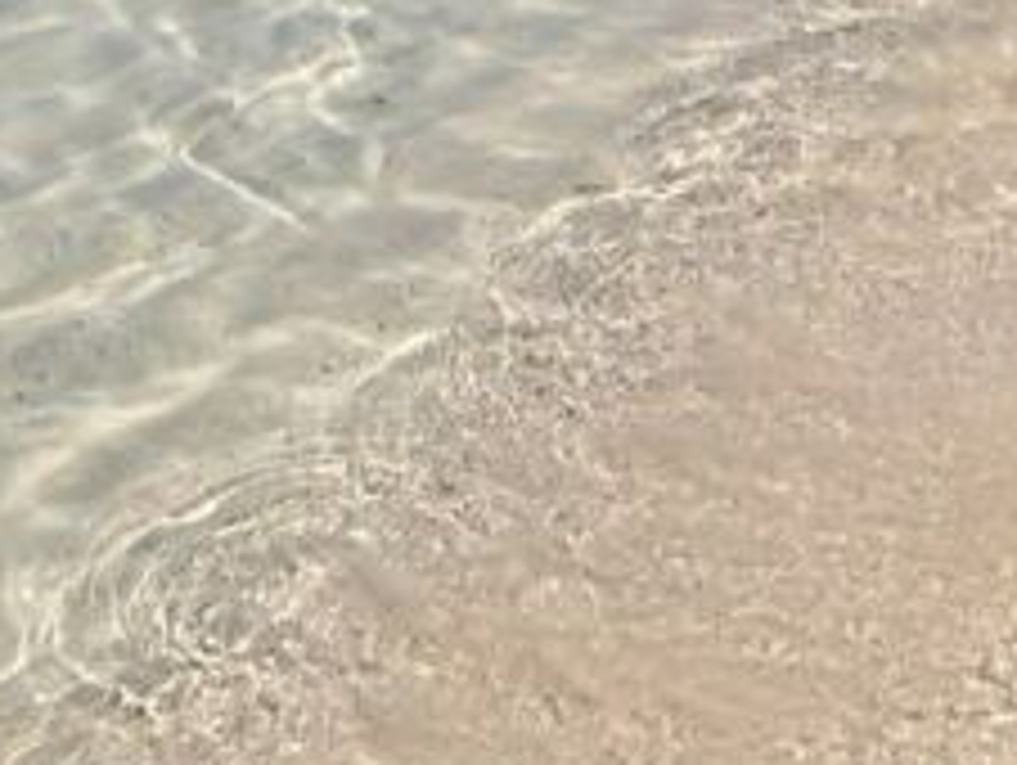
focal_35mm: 104
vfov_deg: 12.4
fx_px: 3059
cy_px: -832
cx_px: 198
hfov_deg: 18.7
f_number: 1.8
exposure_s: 1/3717
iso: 25
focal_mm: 5.4
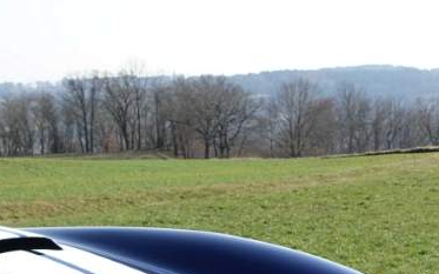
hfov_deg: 18.9
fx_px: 1244
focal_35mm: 104
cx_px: -87
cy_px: 355
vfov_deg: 12.2
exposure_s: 1/800
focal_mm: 11.93
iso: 125
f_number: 4
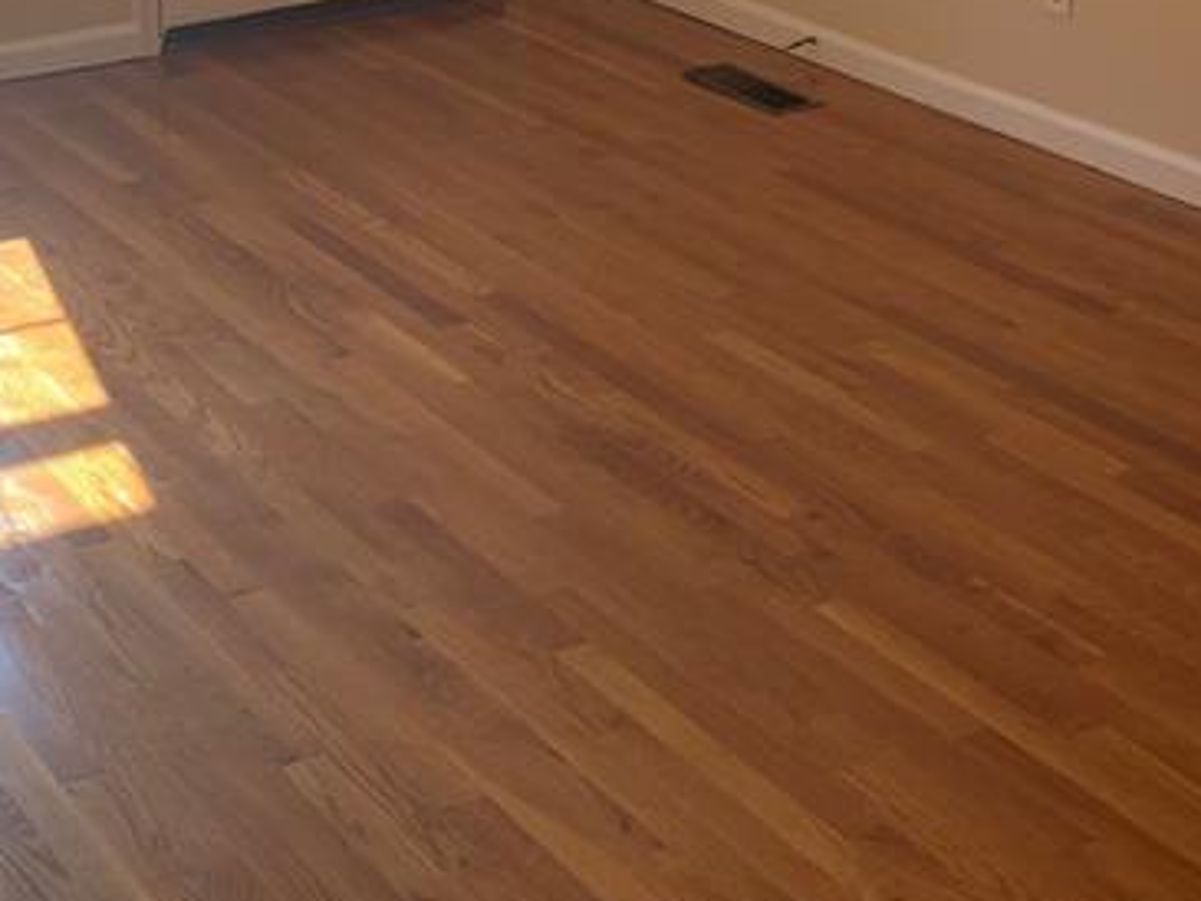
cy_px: -76
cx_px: 316
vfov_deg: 19.4
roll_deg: +1.0
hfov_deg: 26.4
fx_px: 2534
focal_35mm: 73
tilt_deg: -12.4
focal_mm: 4.25
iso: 32
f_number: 1.8
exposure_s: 1/120
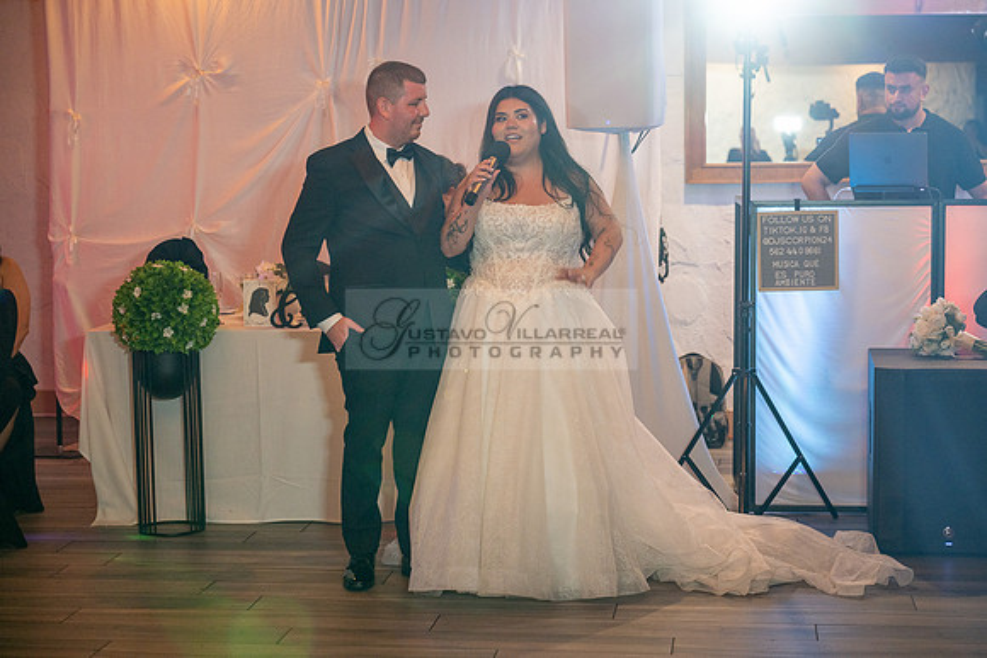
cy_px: 329
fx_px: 1920
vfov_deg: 19.5
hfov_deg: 28.8
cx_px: 494
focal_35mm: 70
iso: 800
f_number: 2.8
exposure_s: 1/125
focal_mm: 70
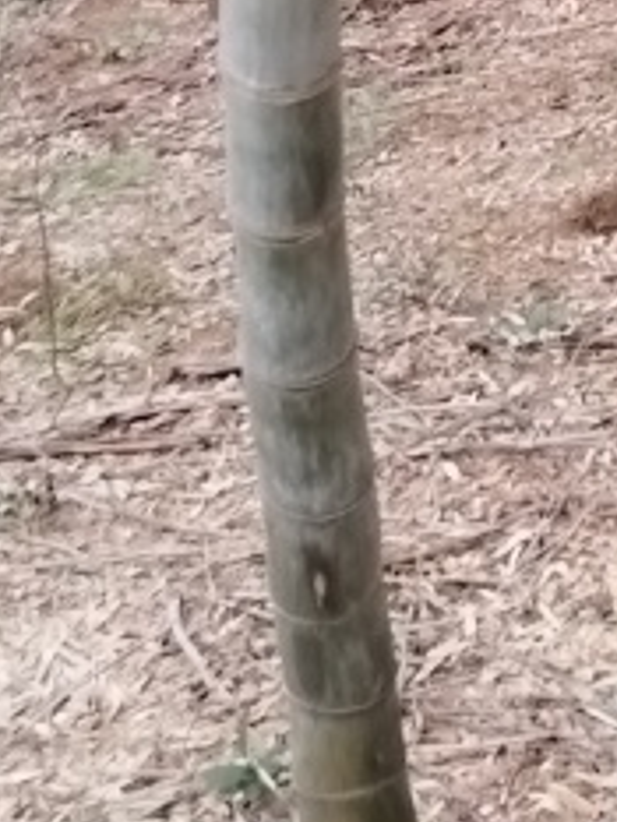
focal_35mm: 119
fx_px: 2826
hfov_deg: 12.3
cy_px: -686
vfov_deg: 14.4
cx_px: 656
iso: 844
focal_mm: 4.95
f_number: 1.9
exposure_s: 1/33.3
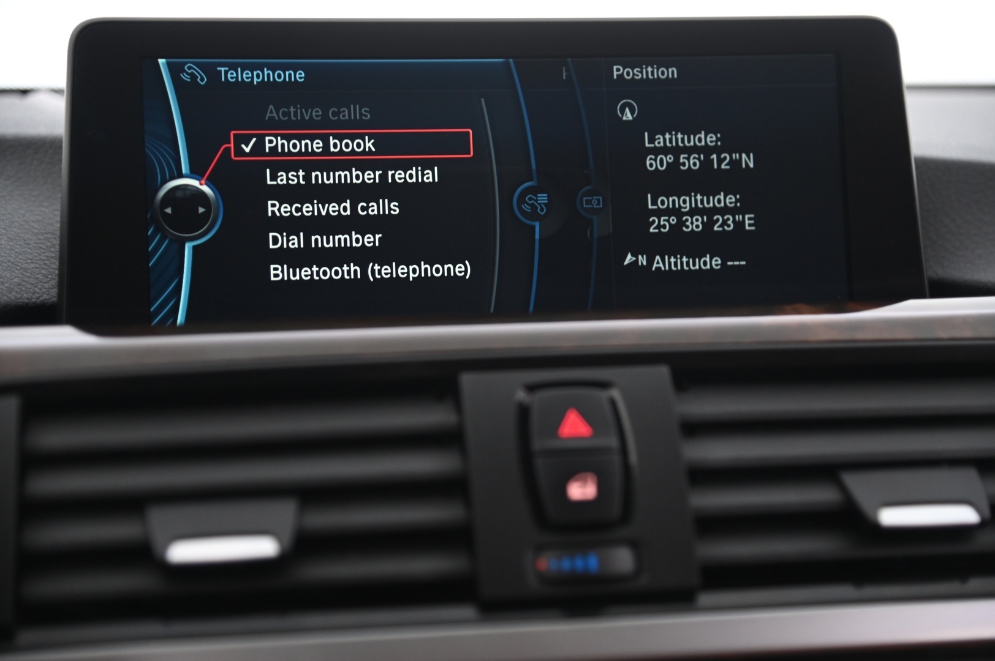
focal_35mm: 70
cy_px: 330
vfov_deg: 19.4
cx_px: 498
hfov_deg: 28.9
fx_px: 1933
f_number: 4
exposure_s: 1/15
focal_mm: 70
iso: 2000
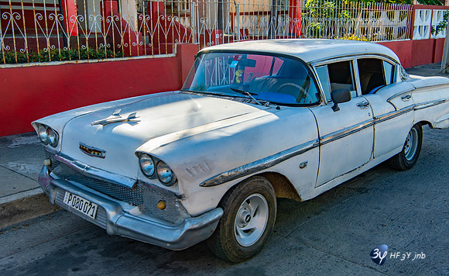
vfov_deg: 30.9
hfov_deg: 48.5
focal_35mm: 41
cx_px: 224
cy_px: 126
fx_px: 499
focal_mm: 40
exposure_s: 1/200
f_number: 7.1
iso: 100
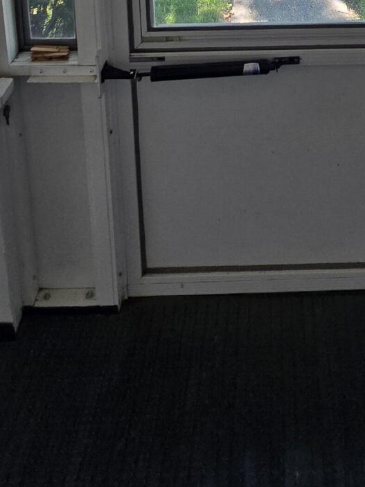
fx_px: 520
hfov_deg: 37.4
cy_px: -188
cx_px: 287
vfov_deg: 32.5
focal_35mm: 37
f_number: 2.2
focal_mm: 2.2
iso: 80
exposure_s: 1/120
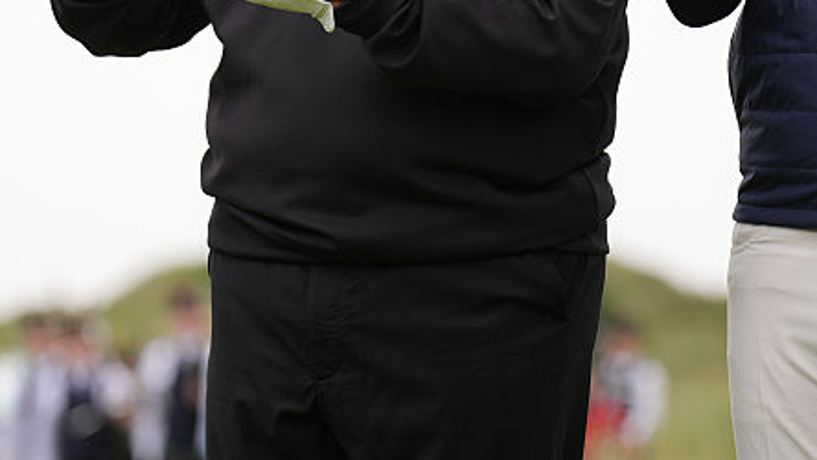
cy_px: -43
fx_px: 6761
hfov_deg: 6.9
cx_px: 359
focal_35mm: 312
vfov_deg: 3.9
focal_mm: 129
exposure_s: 1/1600
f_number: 2.8
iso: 160
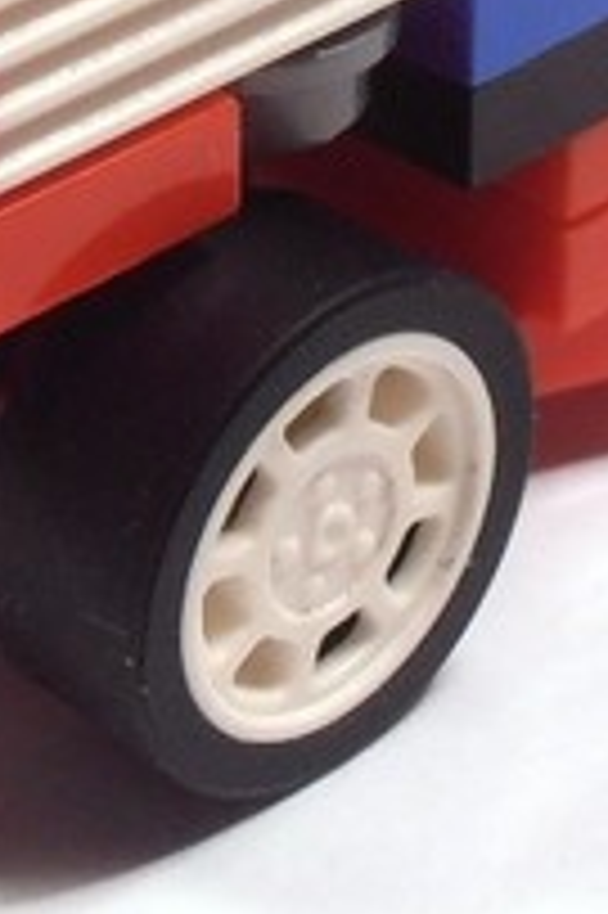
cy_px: -151
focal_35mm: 171
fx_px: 4339
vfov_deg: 11.8
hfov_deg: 8.0
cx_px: 266
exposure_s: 1/40
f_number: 3.9
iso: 80
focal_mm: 6.61
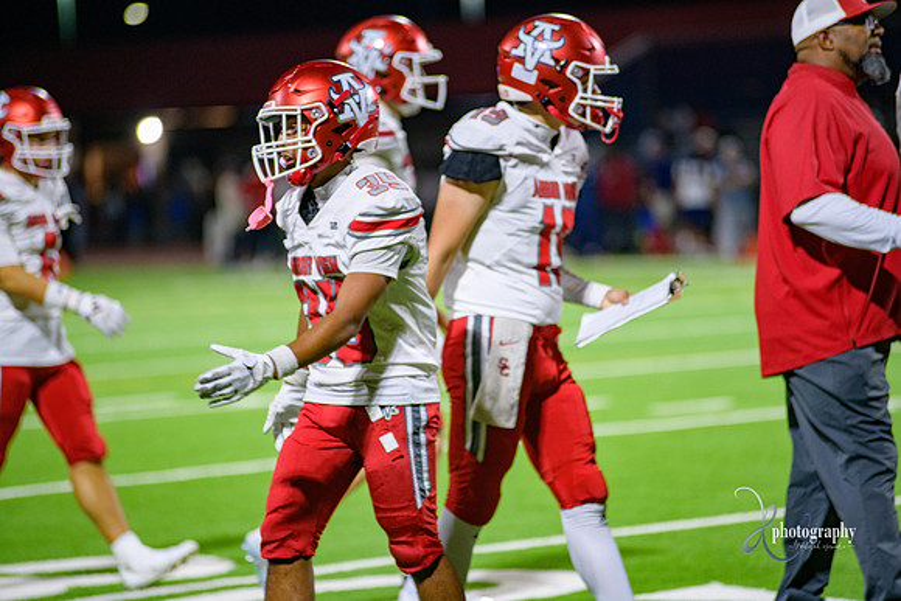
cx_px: 450
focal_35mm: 200
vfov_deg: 6.9
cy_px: 300
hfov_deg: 10.3
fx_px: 5006
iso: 2000
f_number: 2.8
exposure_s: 1/320
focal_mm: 200
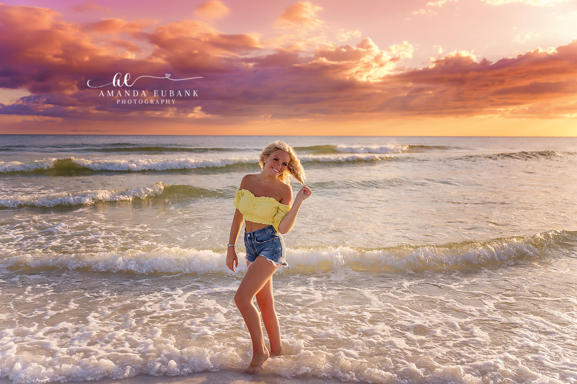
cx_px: 288
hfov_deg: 58.0
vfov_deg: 40.5
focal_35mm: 32
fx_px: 521
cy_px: 192
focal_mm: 32.5
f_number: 2.8
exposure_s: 1/4000
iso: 160
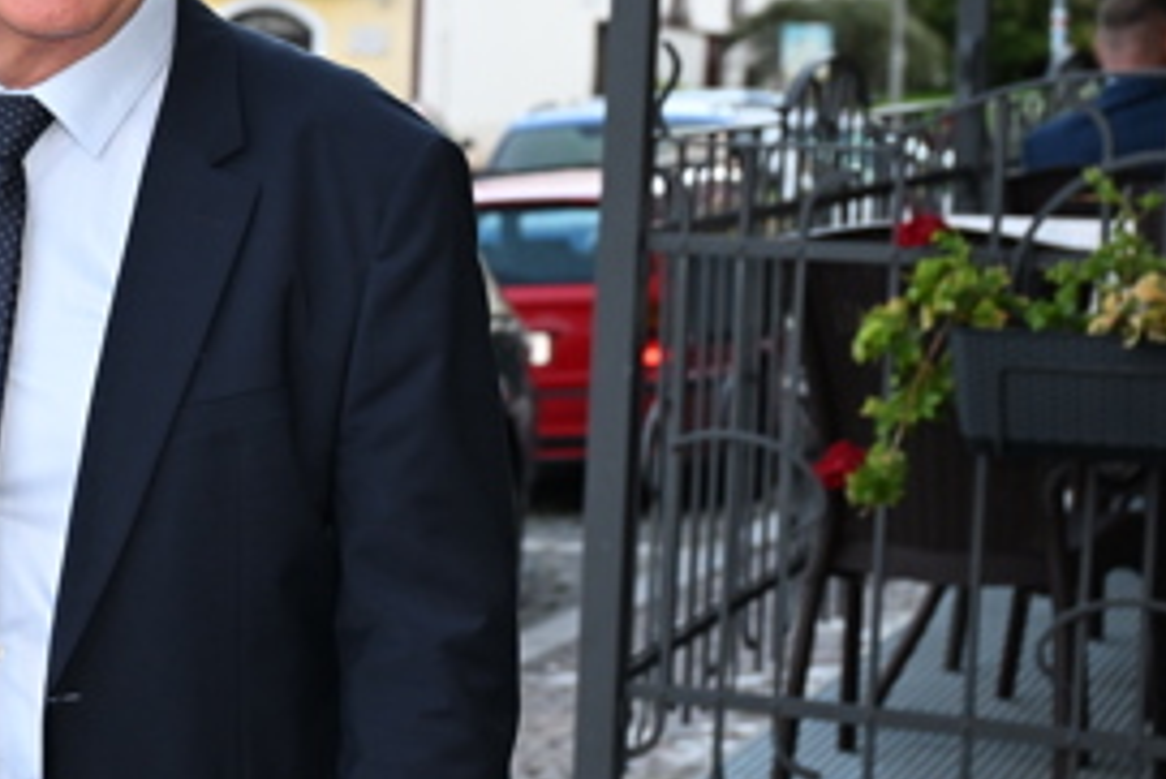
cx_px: -301
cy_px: 413
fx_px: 3467
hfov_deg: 18.0
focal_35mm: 107
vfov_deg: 12.8
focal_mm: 42
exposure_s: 1/250
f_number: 4.5
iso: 1250
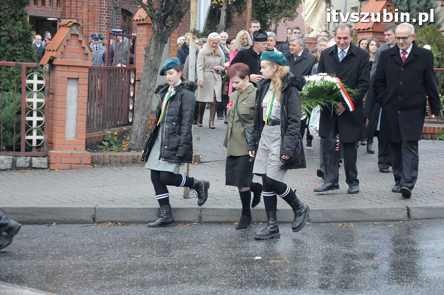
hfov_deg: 23.4
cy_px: 148
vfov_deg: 15.7
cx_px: 222
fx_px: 1072
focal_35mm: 87
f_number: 5
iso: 1600
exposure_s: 1/320
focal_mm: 58
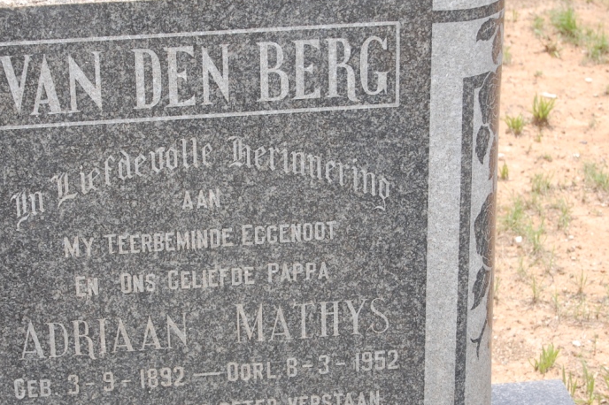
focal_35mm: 123
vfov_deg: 11.2
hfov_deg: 16.7
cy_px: 221
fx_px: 2075
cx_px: 290
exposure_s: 1/500
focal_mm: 55
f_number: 5.6
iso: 360
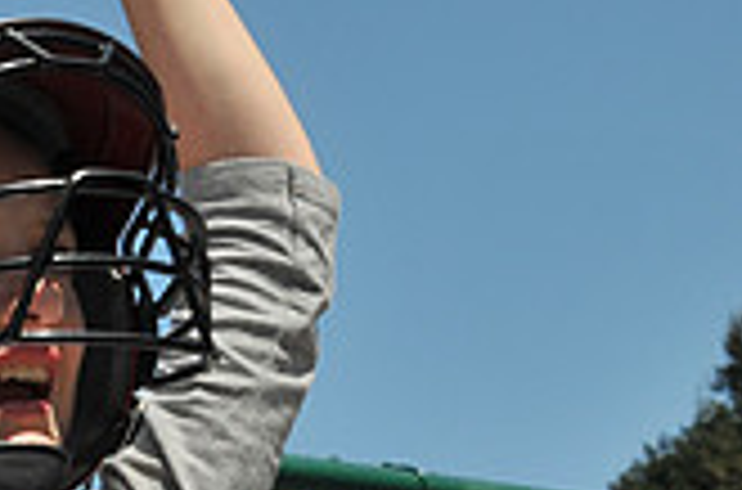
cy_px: 241
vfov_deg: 9.5
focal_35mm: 143
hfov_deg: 14.0
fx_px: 2934
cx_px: -108
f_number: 11
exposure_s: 1/250
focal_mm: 27
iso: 200
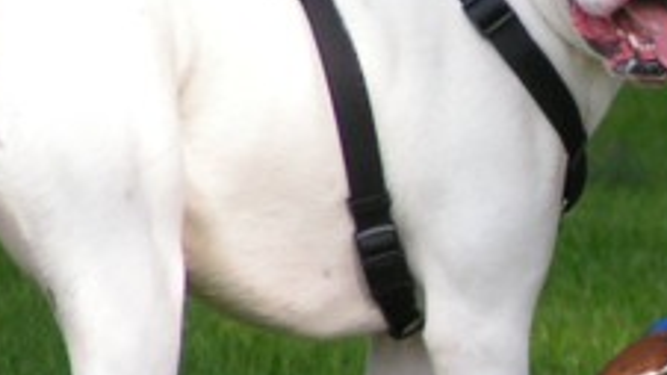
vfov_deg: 1.3
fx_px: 16939
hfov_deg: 2.3
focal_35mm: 958
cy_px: 266
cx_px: 758
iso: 50
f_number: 3.5
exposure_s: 1/800
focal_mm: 47.6
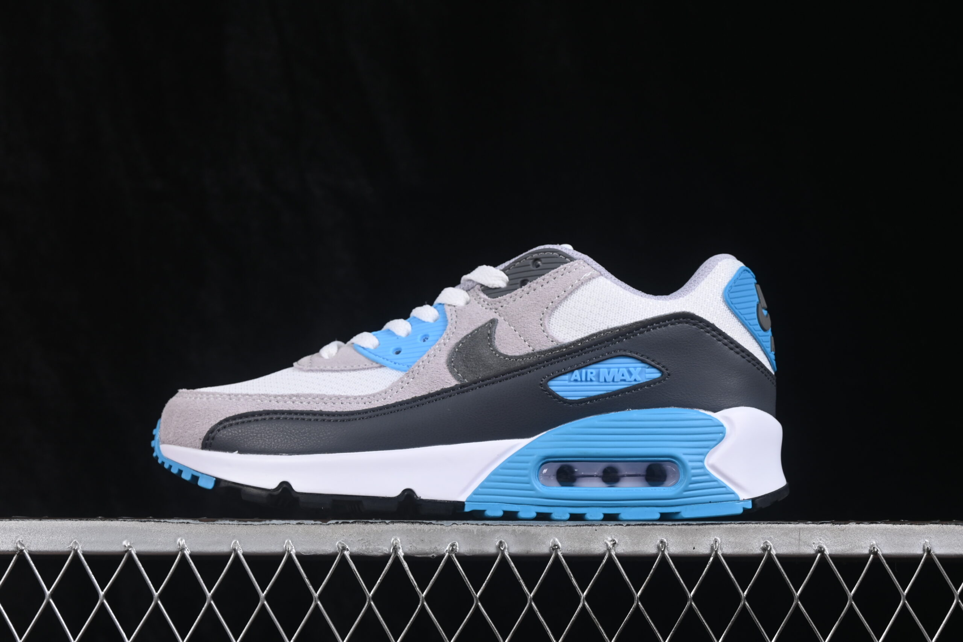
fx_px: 2006
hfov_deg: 27.0
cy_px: 321
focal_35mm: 75
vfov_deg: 18.2
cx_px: 482
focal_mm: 50
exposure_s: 1/80
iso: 160
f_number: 8
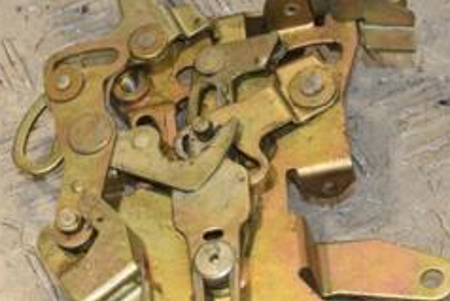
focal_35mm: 151
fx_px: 1889
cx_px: 117
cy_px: 212
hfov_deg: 13.5
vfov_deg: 9.1
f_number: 9
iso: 800
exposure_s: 1/200
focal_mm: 40
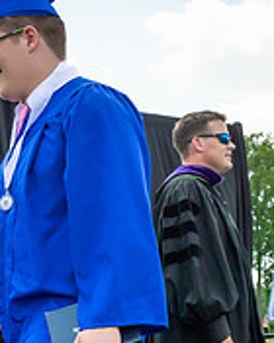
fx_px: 1044
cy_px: 349
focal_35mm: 103
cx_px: 65
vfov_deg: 18.1
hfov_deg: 14.9
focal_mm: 19
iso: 200
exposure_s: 1/800
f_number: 7.1
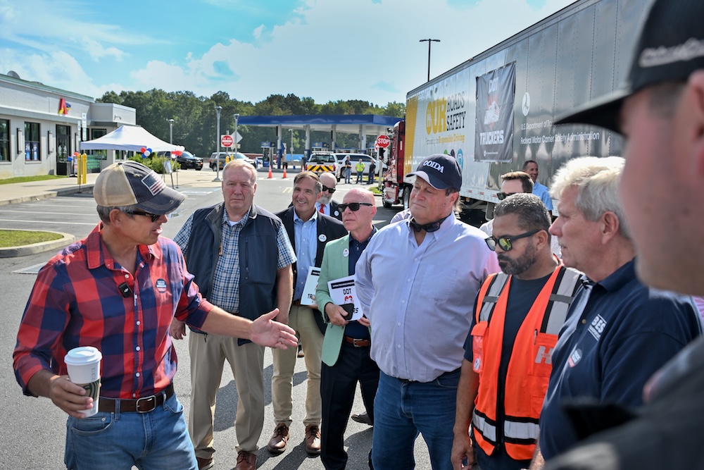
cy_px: 235
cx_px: 352
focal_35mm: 35
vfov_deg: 37.9
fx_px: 684
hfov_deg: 54.4
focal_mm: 35
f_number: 5.6
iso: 200
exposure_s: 1/640
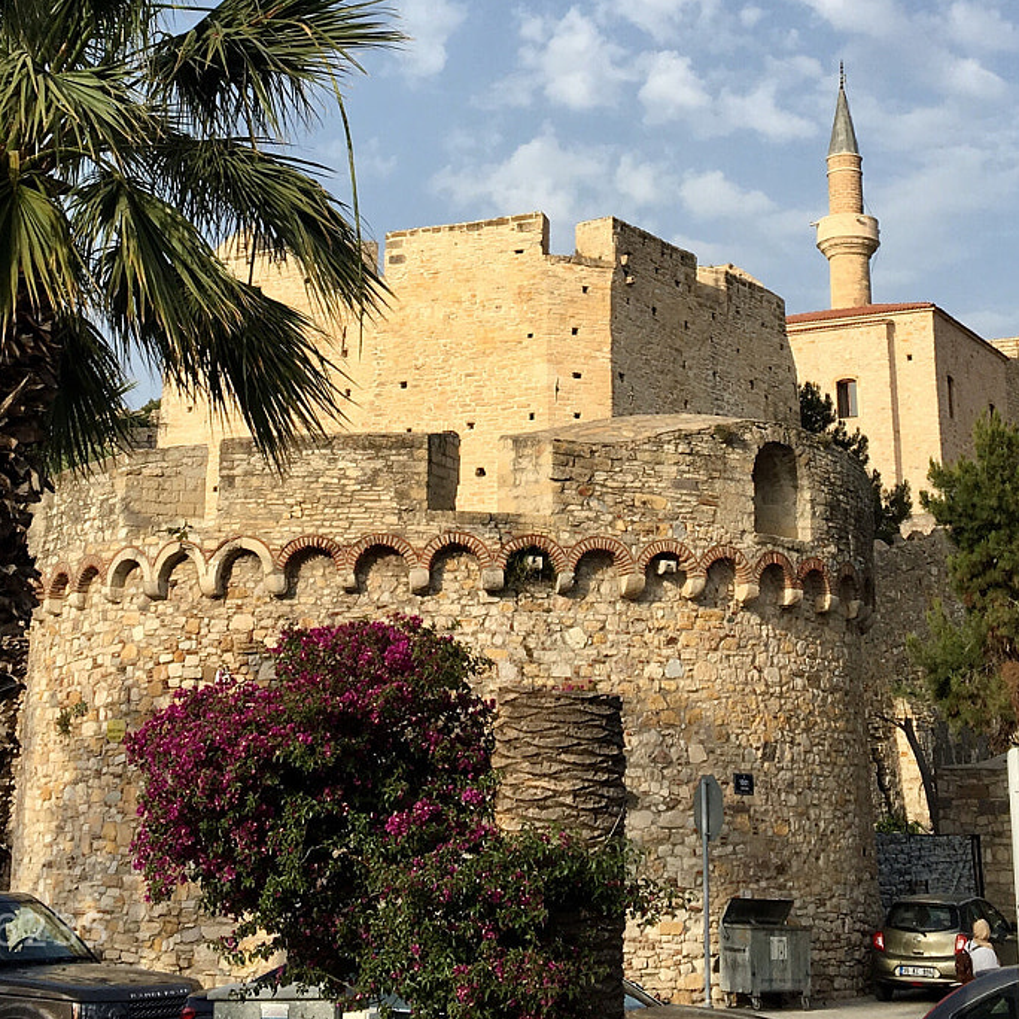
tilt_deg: +18.9
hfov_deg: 28.6
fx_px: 1998
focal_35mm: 60
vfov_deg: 27.8
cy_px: 153
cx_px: 520
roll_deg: -0.9
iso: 25
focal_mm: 4.15
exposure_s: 1/1304
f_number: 2.2
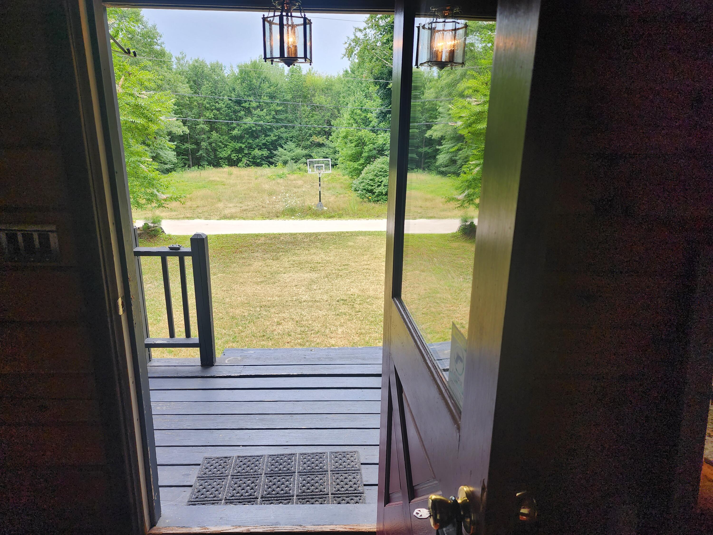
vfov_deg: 58.9
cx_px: 356
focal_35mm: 23
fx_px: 474
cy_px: 268
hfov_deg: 73.9
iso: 32
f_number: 1.8
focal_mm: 6.4
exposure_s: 1/146
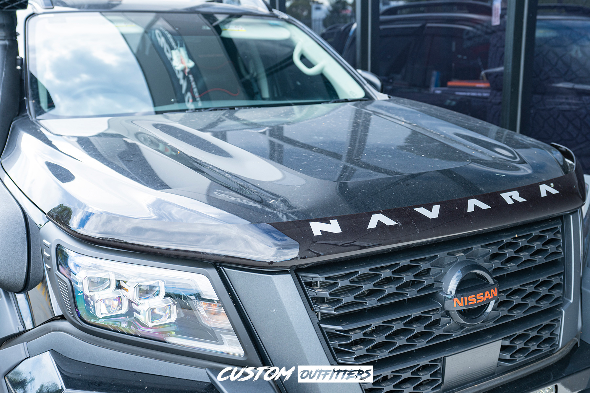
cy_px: 196
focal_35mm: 33
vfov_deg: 40.0
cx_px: 295
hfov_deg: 57.2
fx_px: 541
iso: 200
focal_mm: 33
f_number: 4
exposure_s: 1/60
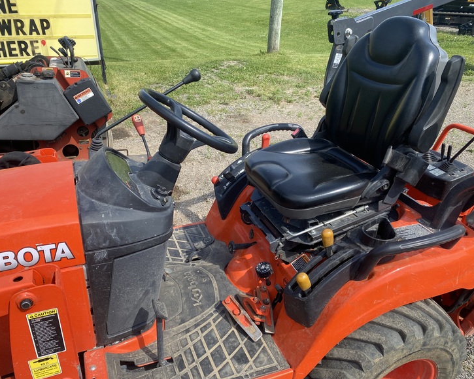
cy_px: 193
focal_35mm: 28
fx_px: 393
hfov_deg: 62.2
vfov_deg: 51.5
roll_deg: -0.4
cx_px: 224
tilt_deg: -27.9
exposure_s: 1/1157
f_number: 1.8
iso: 32
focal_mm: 4.25
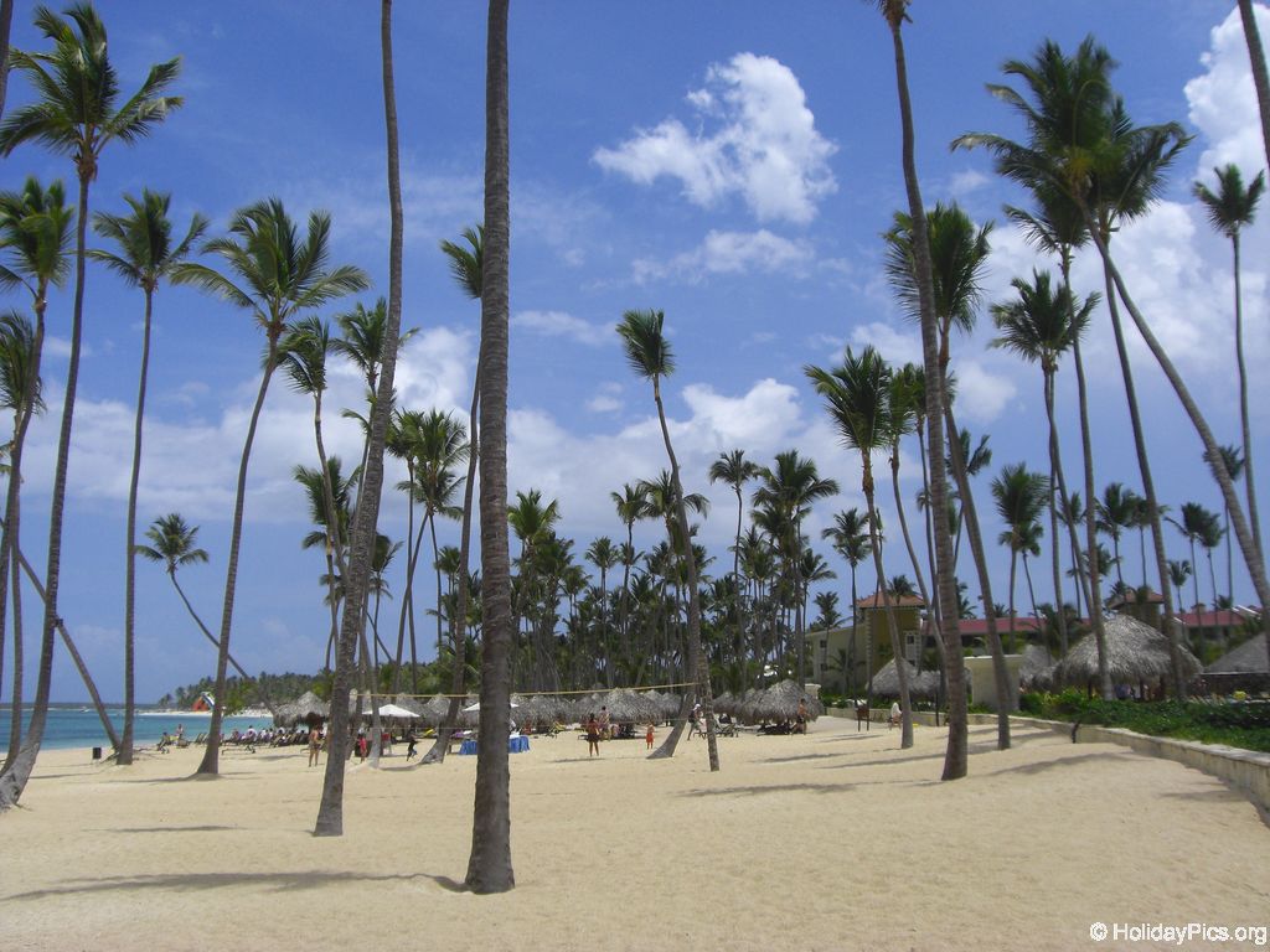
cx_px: 635
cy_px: 476
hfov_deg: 49.0
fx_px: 1394
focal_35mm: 38
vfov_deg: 37.7
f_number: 8
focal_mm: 6.2
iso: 64
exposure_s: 1/320
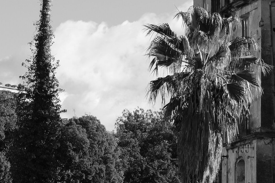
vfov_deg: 5.0
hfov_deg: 7.5
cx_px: 153
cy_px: 13
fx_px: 2085
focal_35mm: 273
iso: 400
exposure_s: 1/200
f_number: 11
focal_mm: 86.4
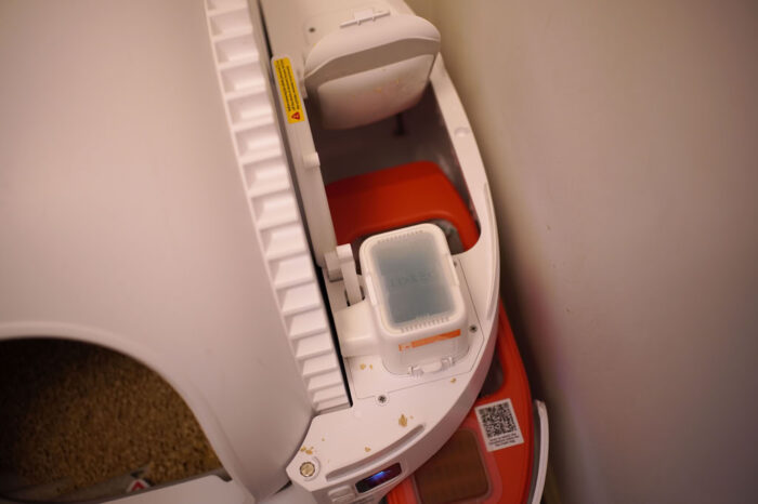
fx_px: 789
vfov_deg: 35.5
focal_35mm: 38
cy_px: 252
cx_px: 379
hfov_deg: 51.3
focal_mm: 25
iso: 160
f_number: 1.7
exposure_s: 1/40
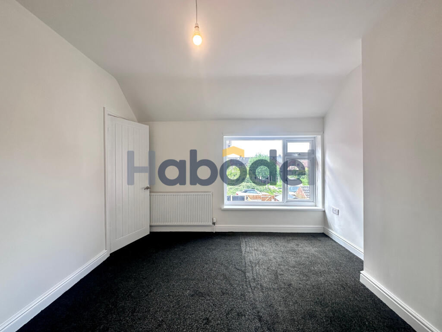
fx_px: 179
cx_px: 221
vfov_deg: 85.7
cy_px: 166
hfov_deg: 102.1
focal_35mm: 14
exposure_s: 1/99
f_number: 2.2
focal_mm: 2.22
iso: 64
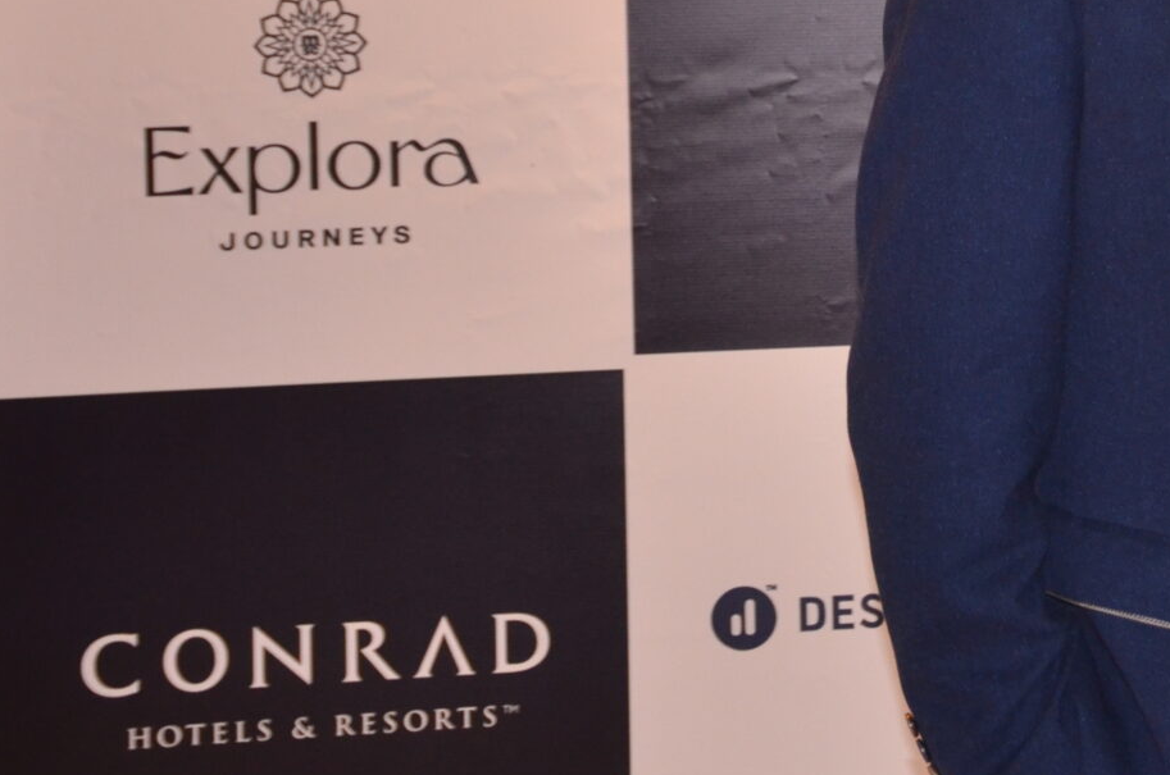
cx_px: 1512
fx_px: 4639
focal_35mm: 143
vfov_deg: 9.5
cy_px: -99
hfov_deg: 13.8
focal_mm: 34
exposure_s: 1/60
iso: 640
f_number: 4.2
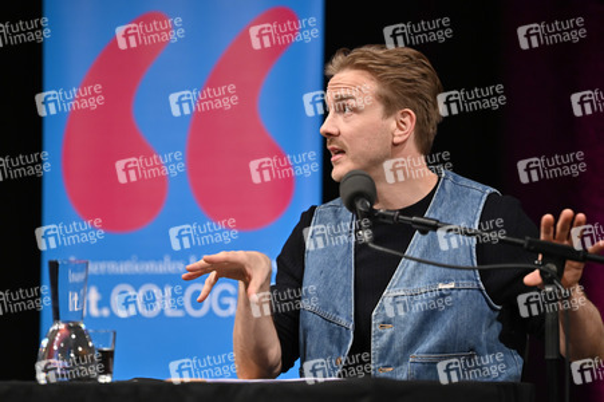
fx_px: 2347
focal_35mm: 140
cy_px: 201
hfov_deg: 14.7
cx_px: 302
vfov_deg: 9.8
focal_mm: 140
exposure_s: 1/320
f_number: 2.8
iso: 1250
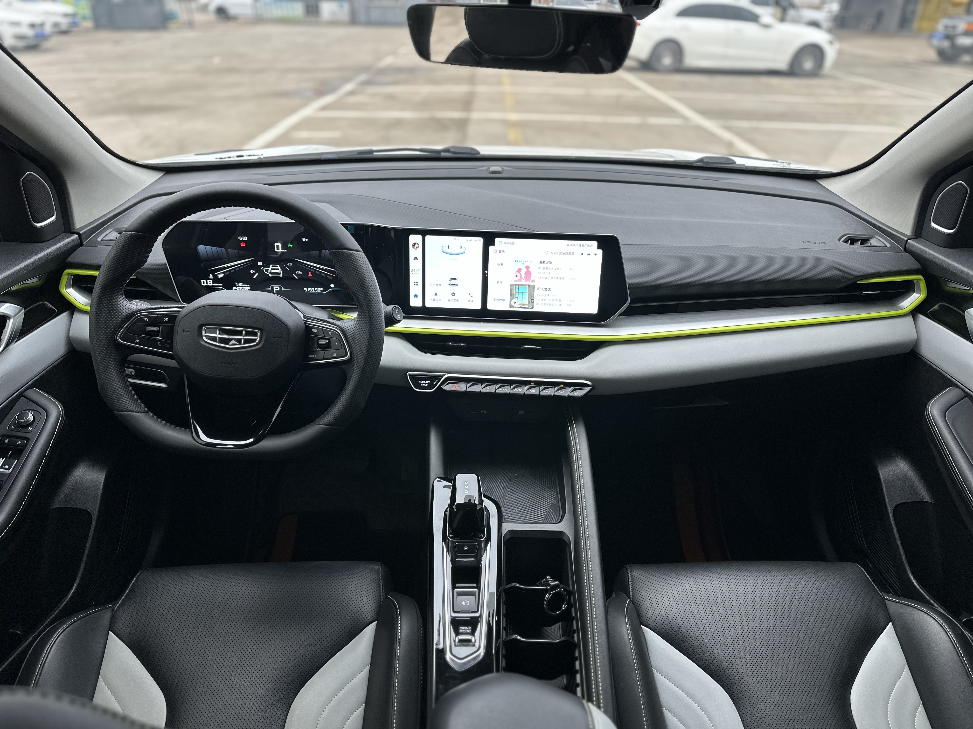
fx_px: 675
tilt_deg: -28.8
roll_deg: -1.0
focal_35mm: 24
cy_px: 364
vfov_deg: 56.8
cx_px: 486
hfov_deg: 71.6
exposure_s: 1/102
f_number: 1.78
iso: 125
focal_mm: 6.86
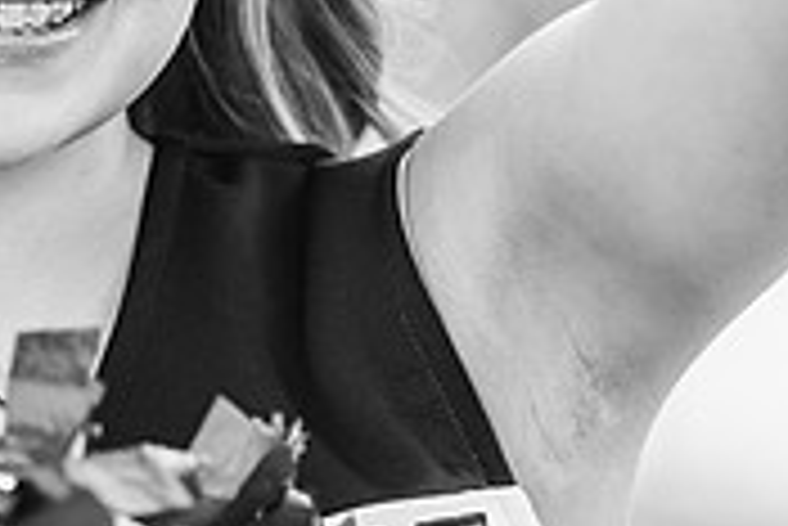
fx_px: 6156
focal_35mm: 281
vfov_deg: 4.9
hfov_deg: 7.3
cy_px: -218
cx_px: -113
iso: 200
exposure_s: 1/500
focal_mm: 85
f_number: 2.8
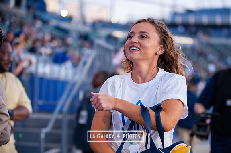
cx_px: 131
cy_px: 87
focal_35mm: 98
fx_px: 627
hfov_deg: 20.9
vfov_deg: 14.0
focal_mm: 86
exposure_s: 1/640
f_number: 2.8
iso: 1600
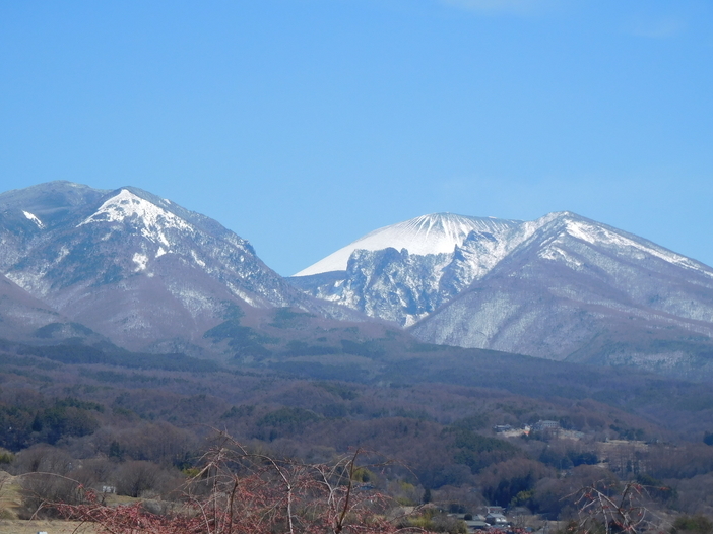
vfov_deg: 13.0
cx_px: 345
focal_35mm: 114
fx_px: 2347
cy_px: 283
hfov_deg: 17.3
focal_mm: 17.8
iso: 125
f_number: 4.8
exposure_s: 1/800
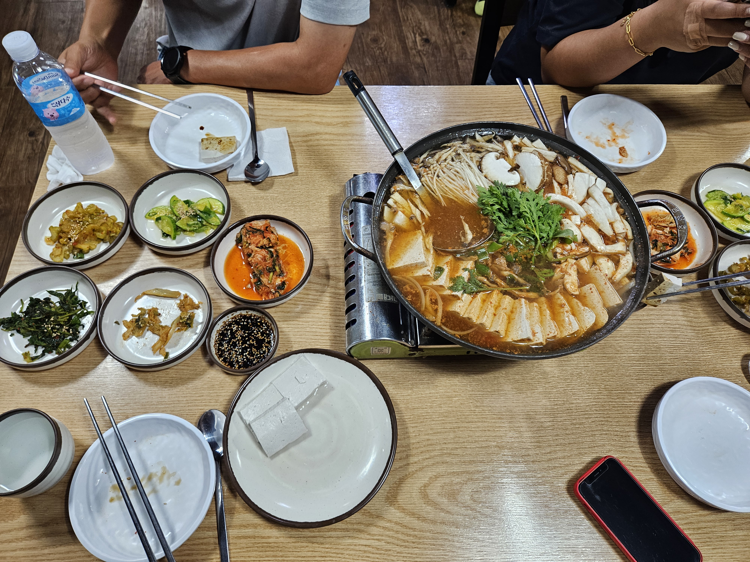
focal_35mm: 23
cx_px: 375
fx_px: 498
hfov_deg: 73.9
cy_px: 281
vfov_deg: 58.9
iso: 200
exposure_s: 1/120
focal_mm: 5.4
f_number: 1.8
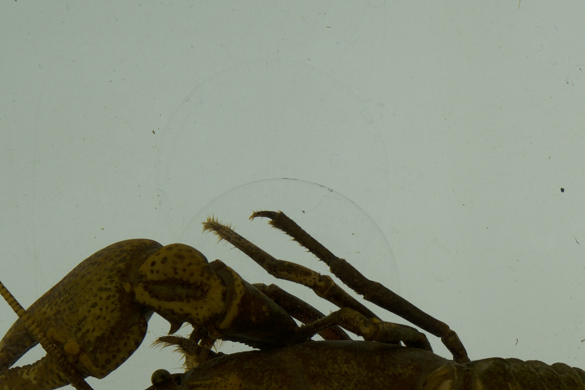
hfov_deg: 12.1
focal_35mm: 167
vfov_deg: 8.2
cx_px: 619
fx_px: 2715
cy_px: 442
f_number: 10
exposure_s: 1/160
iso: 100
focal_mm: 60
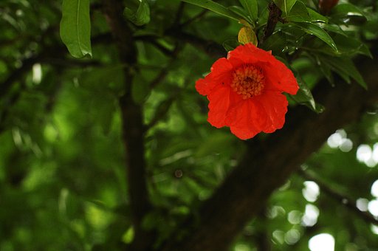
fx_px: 786
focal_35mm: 75
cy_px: 126
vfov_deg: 18.1
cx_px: 189
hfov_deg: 27.0
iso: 1600
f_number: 6.7
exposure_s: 1/90
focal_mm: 50
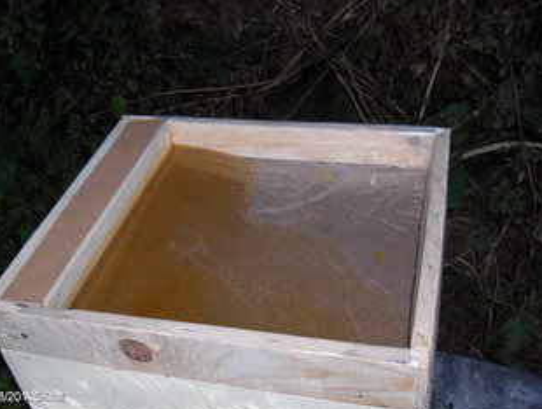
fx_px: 691
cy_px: 217
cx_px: 243
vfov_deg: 33.0
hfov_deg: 42.8
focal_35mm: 44
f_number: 2.8
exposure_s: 1/60
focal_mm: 8
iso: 100
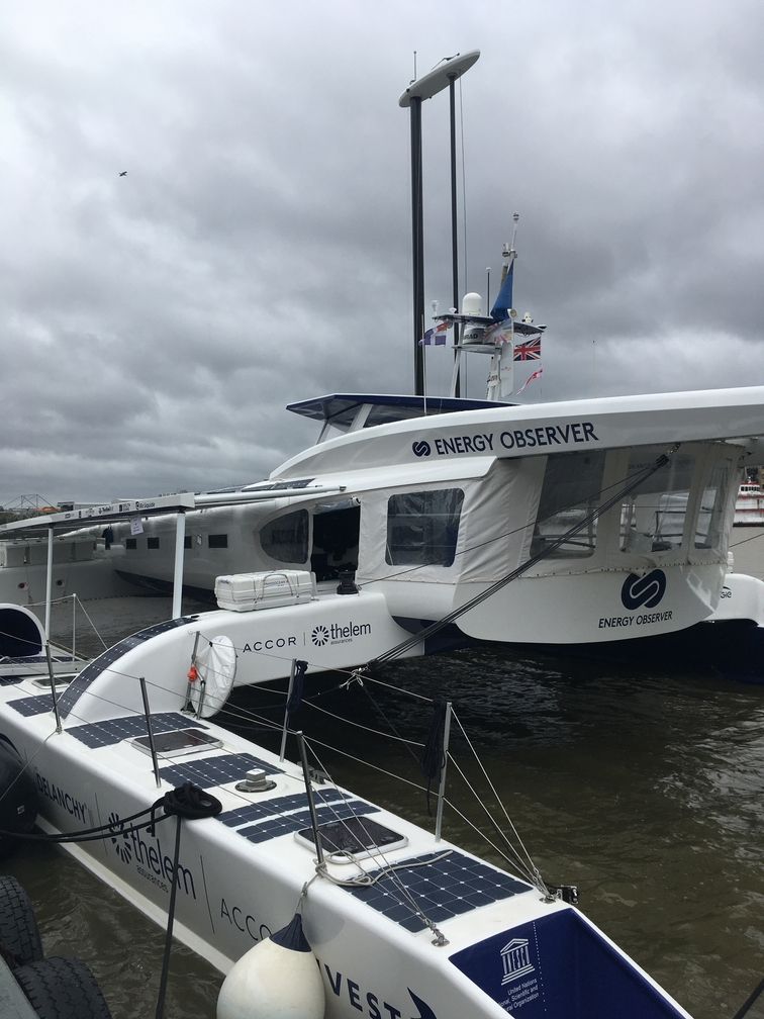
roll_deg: +1.4
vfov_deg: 61.7
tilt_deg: -0.2
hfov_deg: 48.2
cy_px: 510
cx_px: 382
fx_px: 853
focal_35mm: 29
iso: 25
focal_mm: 4.15
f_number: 2.2
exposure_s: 1/693
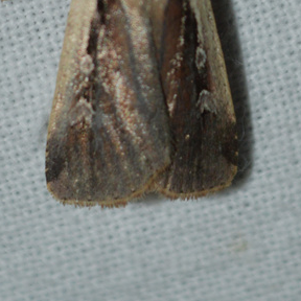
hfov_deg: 11.2
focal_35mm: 156
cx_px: 136
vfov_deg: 11.1
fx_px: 1534
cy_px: 32
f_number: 5.6
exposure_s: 1/60
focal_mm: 55
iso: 560
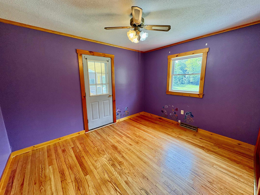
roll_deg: +0.8
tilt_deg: -9.0
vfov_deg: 85.7
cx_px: 130
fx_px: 105
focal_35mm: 14
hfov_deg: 102.1
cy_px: 98
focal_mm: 2.22
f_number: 2.2
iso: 320
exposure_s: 1/120
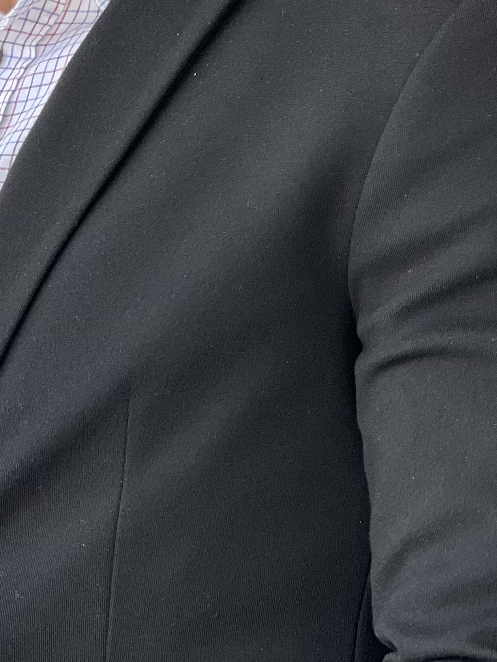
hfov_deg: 8.0
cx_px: 180
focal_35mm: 185
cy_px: -100
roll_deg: -3.2
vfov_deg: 10.5
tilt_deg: -0.1
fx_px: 3541
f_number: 2.8
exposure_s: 1/121
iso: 64
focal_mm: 9
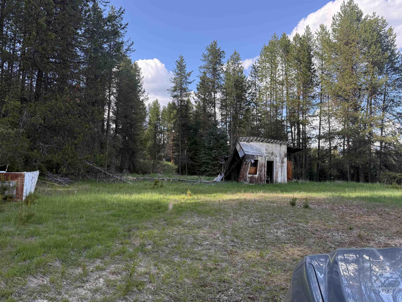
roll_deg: -0.2
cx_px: 201
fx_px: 279
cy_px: 151
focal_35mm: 24
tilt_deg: +2.0
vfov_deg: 56.8
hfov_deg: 71.6
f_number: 1.78
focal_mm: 6.76
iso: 100
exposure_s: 1/955
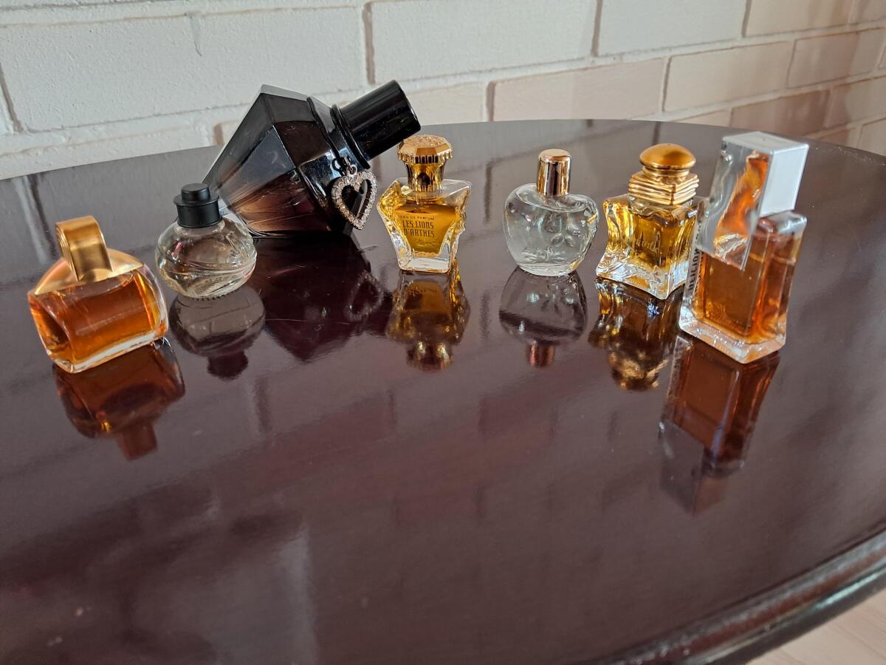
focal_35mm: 27
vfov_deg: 51.4
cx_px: 443
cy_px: 332
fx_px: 691
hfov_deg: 65.3
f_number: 1.8
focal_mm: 4
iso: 320
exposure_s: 1/50
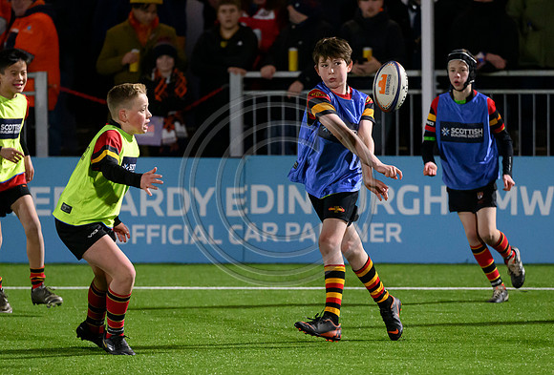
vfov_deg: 3.8
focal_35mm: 362
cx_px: 391
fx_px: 5601
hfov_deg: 5.7
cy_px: 255
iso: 6400
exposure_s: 1/1250
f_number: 3.2
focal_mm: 200
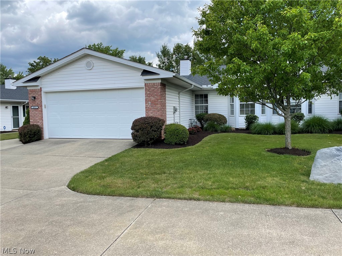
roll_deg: +0.0
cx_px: 171
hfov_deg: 67.3
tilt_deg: -0.5
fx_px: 257
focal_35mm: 26
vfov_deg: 53.1
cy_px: 128
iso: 32
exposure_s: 1/1383
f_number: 1.6
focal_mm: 4.2
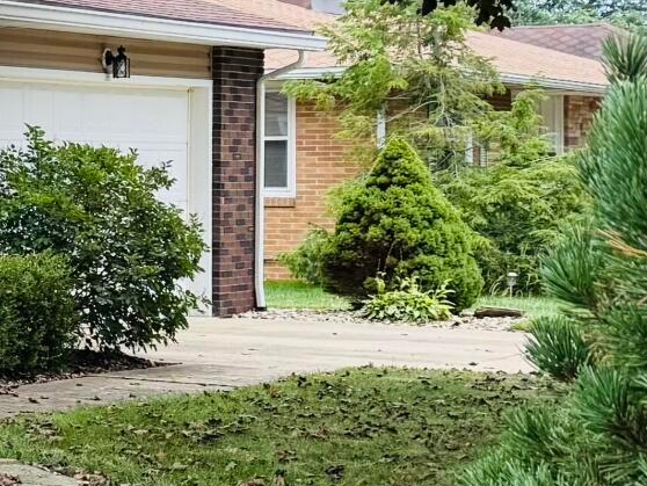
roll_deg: +0.2
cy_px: 209
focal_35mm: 129
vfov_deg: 11.5
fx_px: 2412
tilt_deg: +0.2
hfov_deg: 12.5
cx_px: -839
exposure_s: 1/1091
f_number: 1.78
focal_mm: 6.76
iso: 100
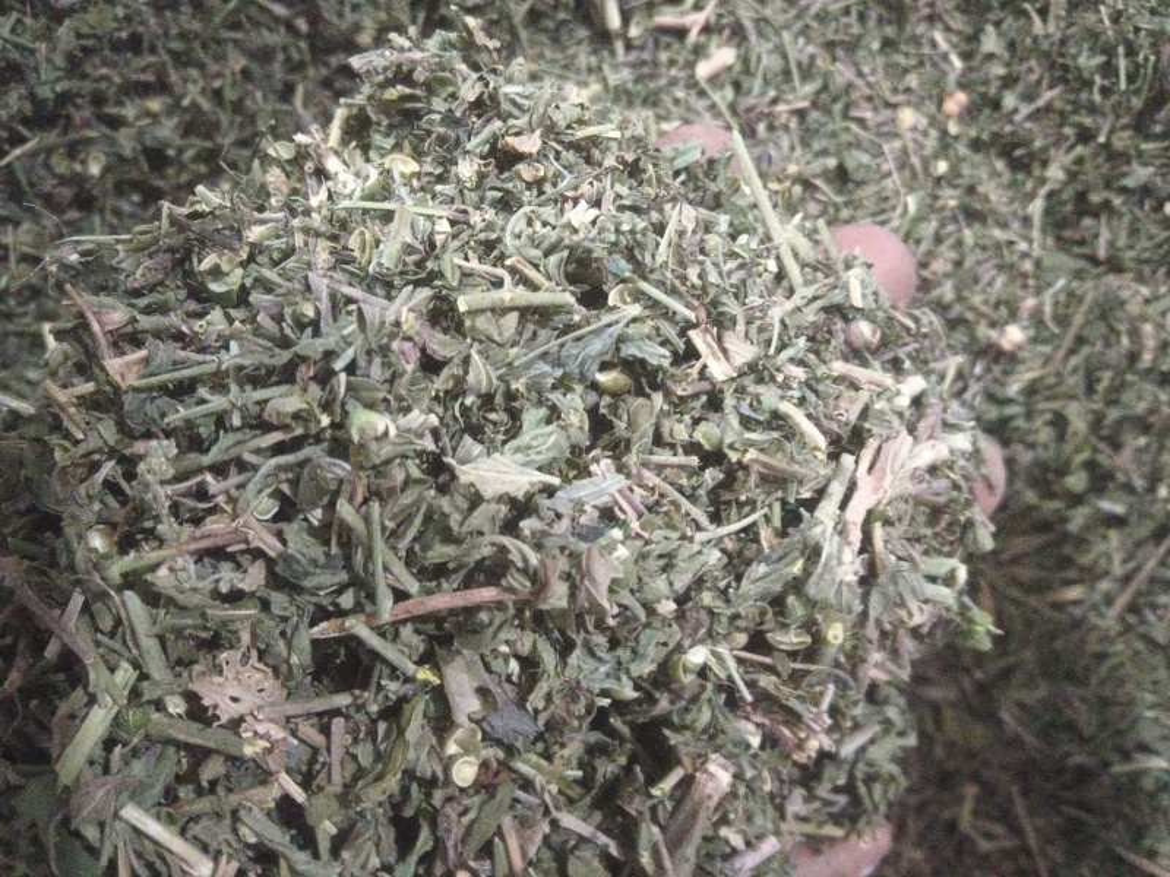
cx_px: 585
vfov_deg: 51.4
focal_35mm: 27
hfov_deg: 65.3
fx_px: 913
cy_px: 438
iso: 4032
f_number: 2.2
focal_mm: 3.66
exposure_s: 1/14.3
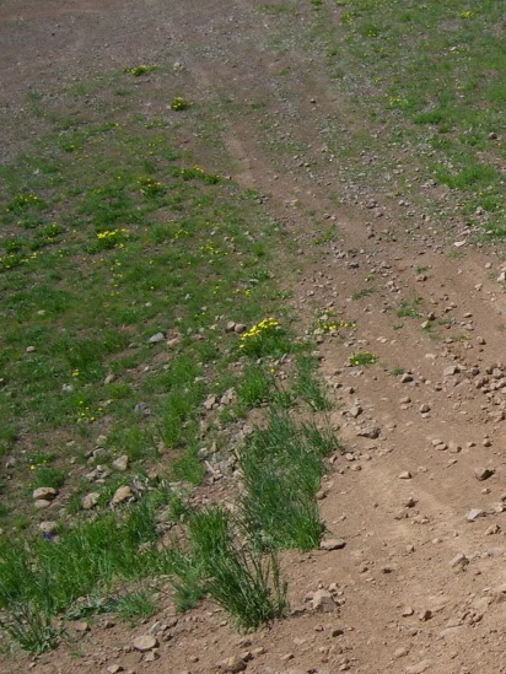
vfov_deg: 28.1
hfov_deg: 19.9
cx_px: 615
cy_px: 408
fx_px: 1344
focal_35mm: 69
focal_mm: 6
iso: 80
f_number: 4.8
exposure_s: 1/750
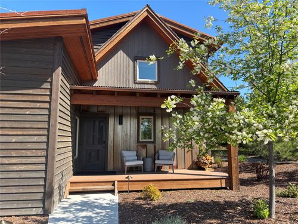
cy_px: 112
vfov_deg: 53.1
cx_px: 149
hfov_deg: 67.3
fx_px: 224
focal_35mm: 26
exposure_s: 1/1205
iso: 50
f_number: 1.6
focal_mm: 5.96
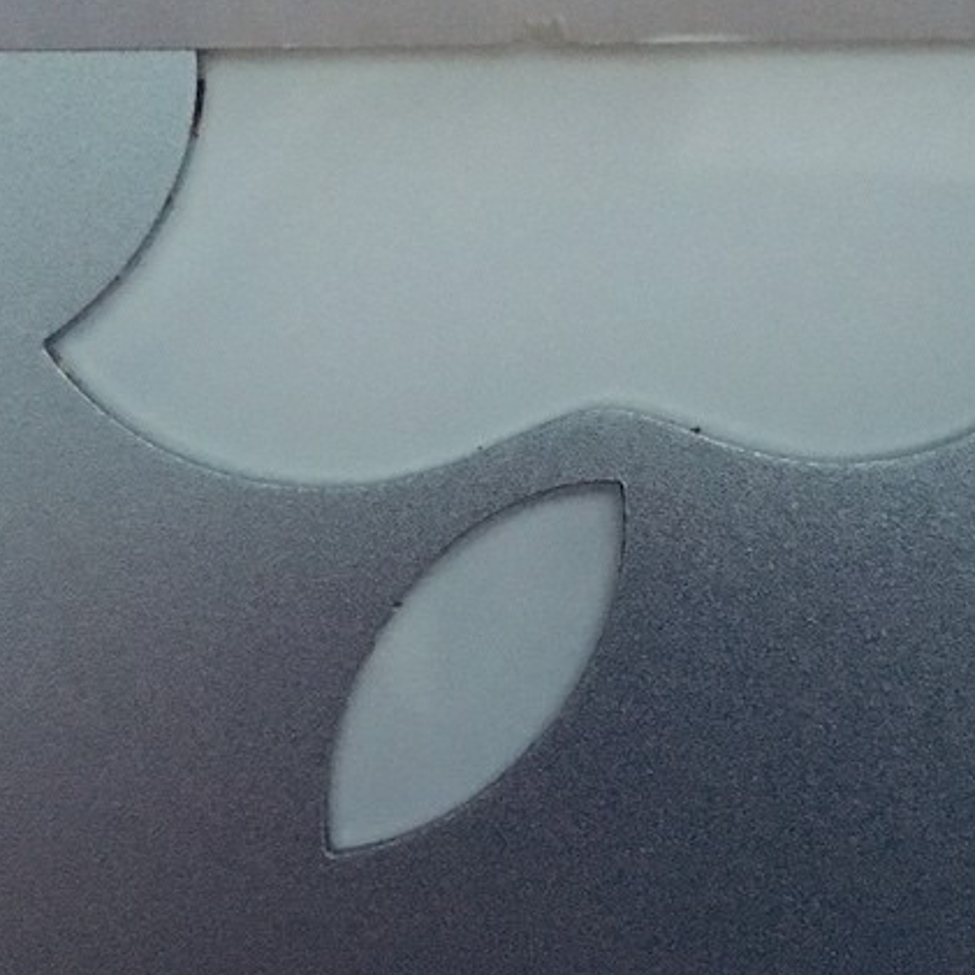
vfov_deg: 23.1
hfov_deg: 23.6
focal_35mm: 73
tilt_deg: -77.3
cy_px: 102
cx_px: 598
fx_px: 2326
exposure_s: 1/17
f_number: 2.2
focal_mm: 4.15
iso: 500
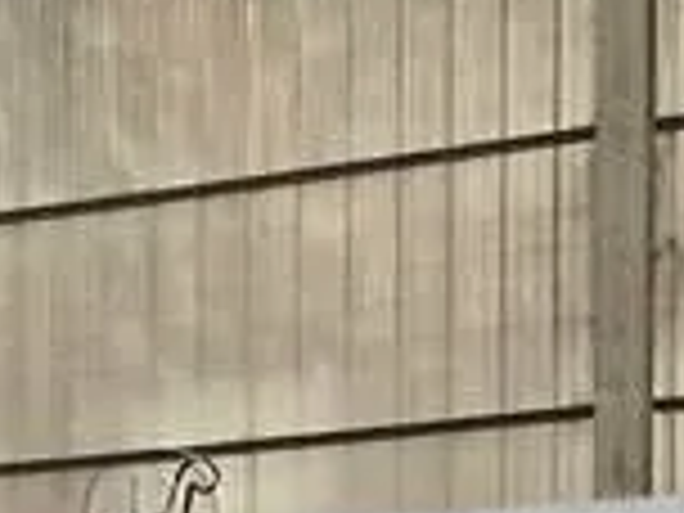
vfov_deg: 10.4
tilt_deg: +1.8
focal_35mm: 133
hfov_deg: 14.0
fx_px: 2628
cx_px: -310
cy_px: 986
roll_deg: -0.4
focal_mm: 3.99
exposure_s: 1/17
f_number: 1.8
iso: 80
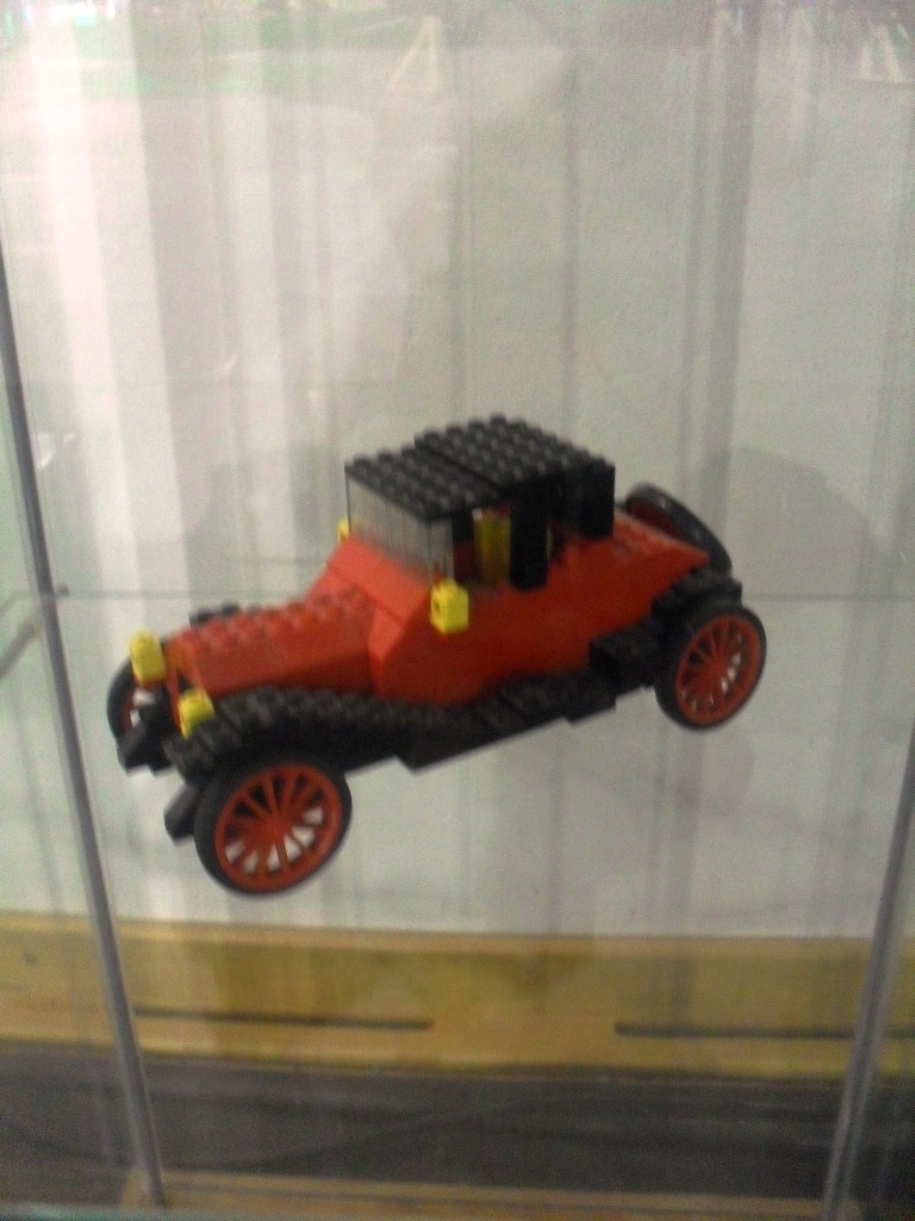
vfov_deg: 52.6
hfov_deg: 40.7
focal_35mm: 35
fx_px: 1234
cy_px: 610
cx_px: 458
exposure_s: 1/15
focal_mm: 6.3
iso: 400
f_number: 3.2
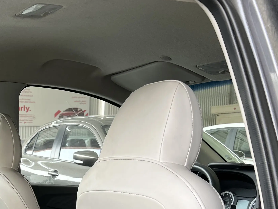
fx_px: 514
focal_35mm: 64
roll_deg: +0.8
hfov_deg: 28.2
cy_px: 230
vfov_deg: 21.7
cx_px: -7
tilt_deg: -8.1
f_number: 1.5
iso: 40
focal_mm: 5.7
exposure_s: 1/198
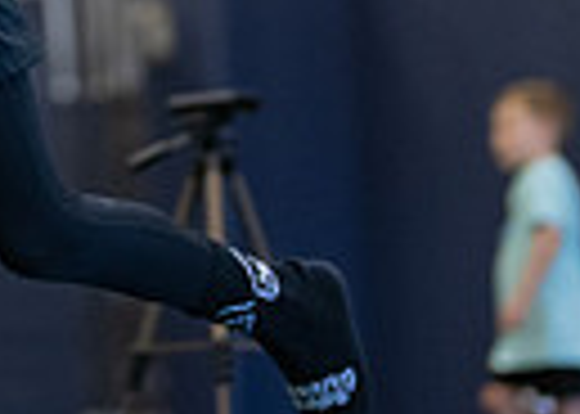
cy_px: -278
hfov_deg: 7.5
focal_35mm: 265
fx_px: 4363
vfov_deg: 5.4
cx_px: -106
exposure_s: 1/1000
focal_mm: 50
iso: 1250
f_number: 1.3
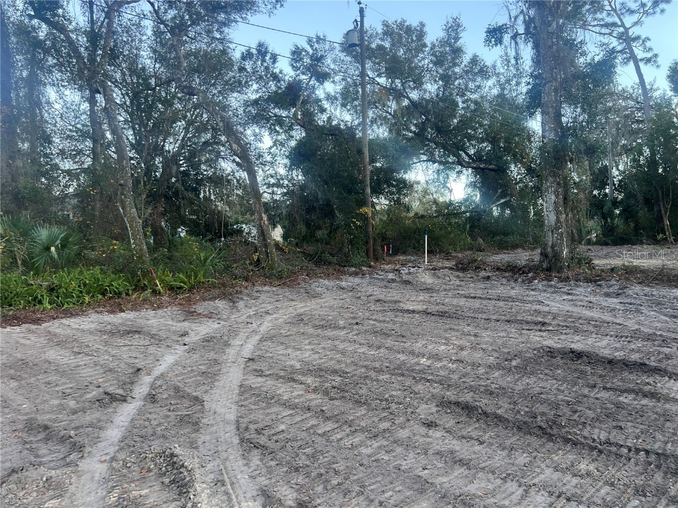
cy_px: 254
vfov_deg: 53.1
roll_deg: +3.7
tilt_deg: +2.0
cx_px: 339
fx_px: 509
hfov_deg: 67.3
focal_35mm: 26
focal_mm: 5.7
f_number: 1.5
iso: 64
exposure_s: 1/121
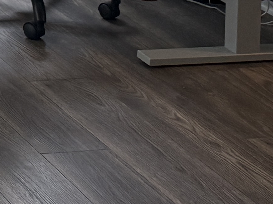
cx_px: -383
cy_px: -364
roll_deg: -0.9
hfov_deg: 10.8
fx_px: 1230
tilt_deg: -3.6
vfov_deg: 8.3
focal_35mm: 156
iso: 160
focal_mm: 6.76
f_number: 1.78
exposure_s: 1/120
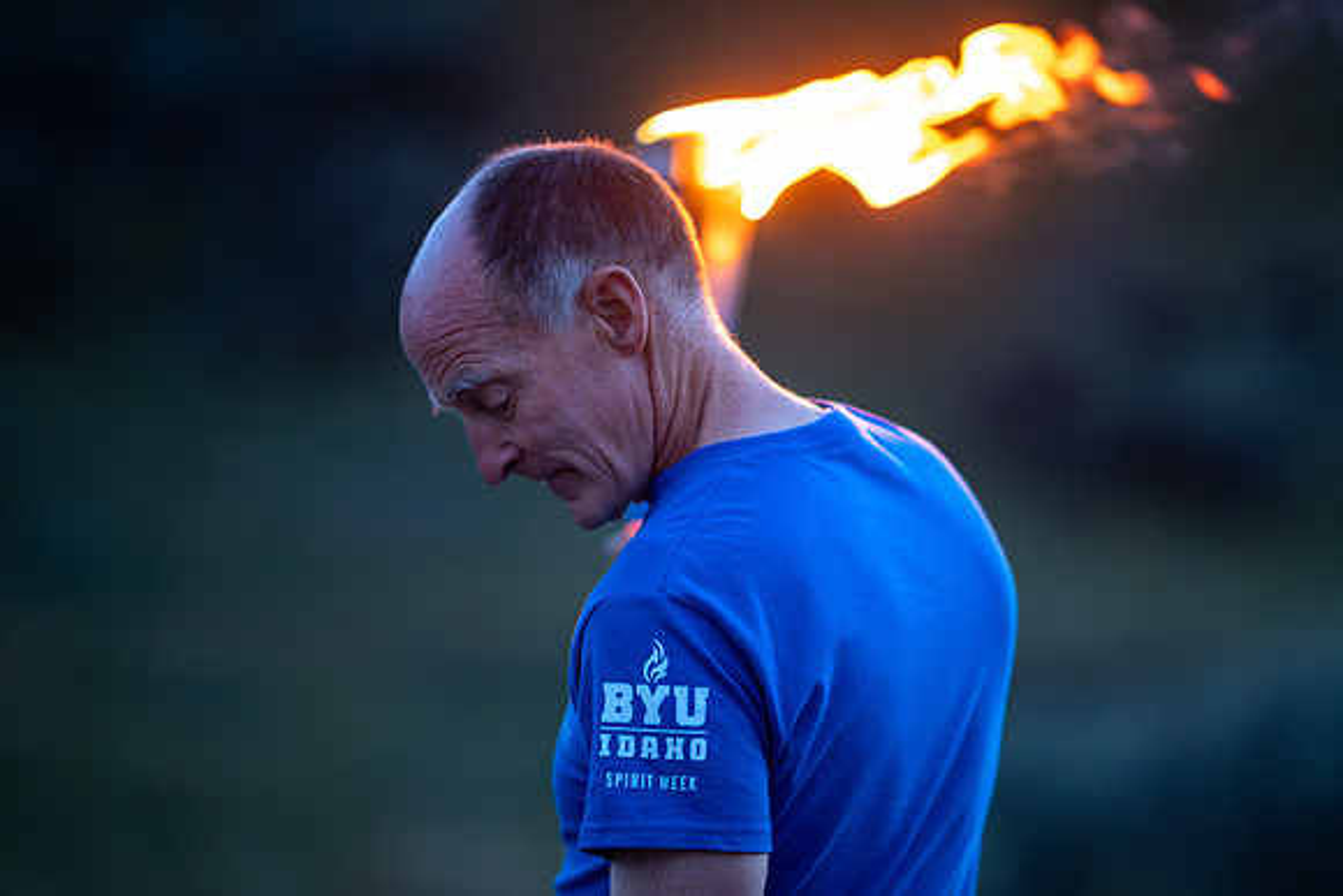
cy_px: 484
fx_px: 5089
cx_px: 814
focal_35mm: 136
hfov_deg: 15.0
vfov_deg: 10.1
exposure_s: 1/200
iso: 1600
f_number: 1.4
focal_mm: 105
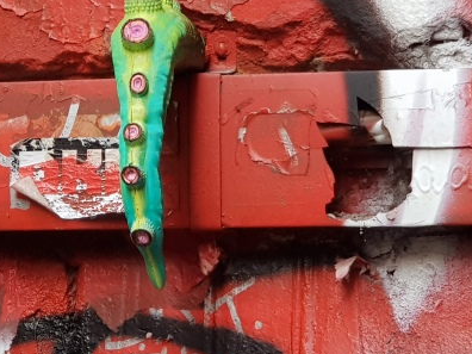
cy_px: 85
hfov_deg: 23.2
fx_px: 1145
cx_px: 157
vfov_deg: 17.5
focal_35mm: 84
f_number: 2.4
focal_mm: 6
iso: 125
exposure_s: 1/33
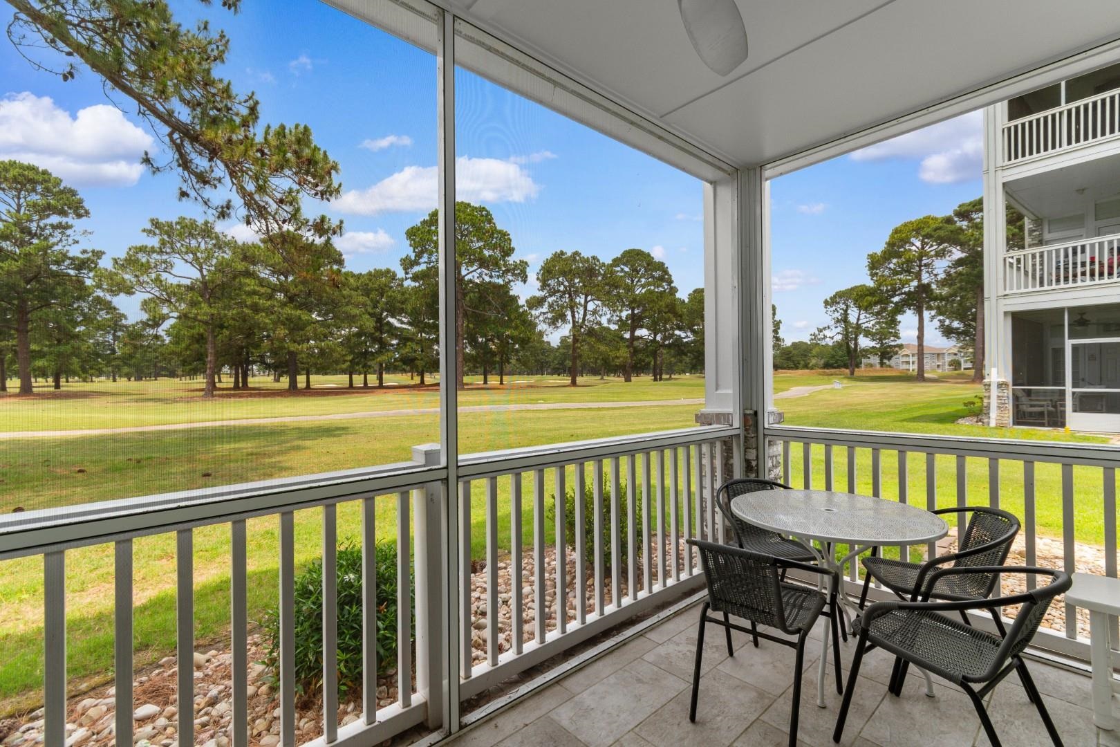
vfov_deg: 77.3
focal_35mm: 15
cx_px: 560
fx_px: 467
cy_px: 374
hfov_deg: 100.4
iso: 100
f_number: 6.3
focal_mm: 10
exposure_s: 1/125
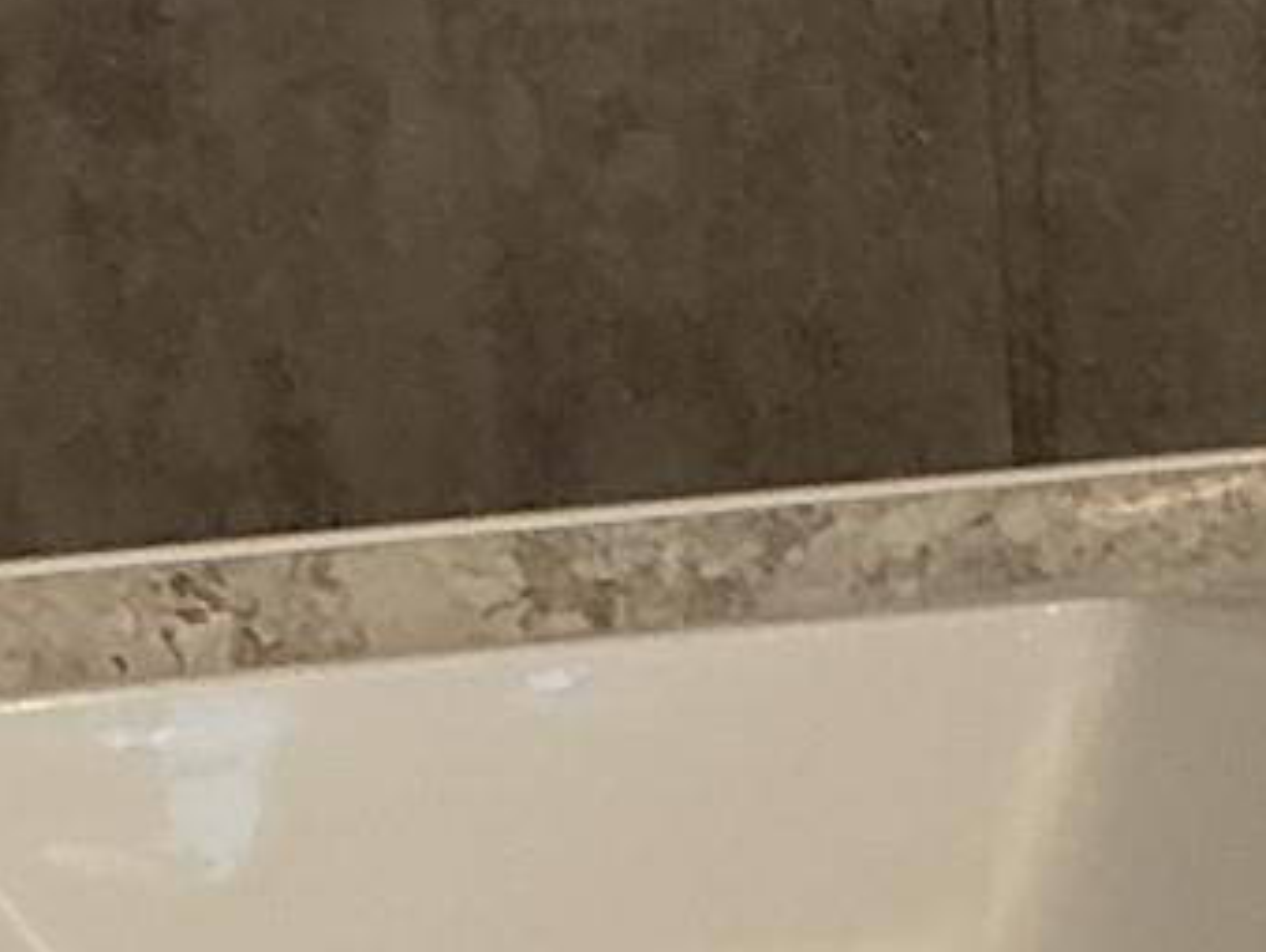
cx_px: 2625
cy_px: 90
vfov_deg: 8.5
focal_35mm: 175
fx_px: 6407
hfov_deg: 10.3
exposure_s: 1/60
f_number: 1.8
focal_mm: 3
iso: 64
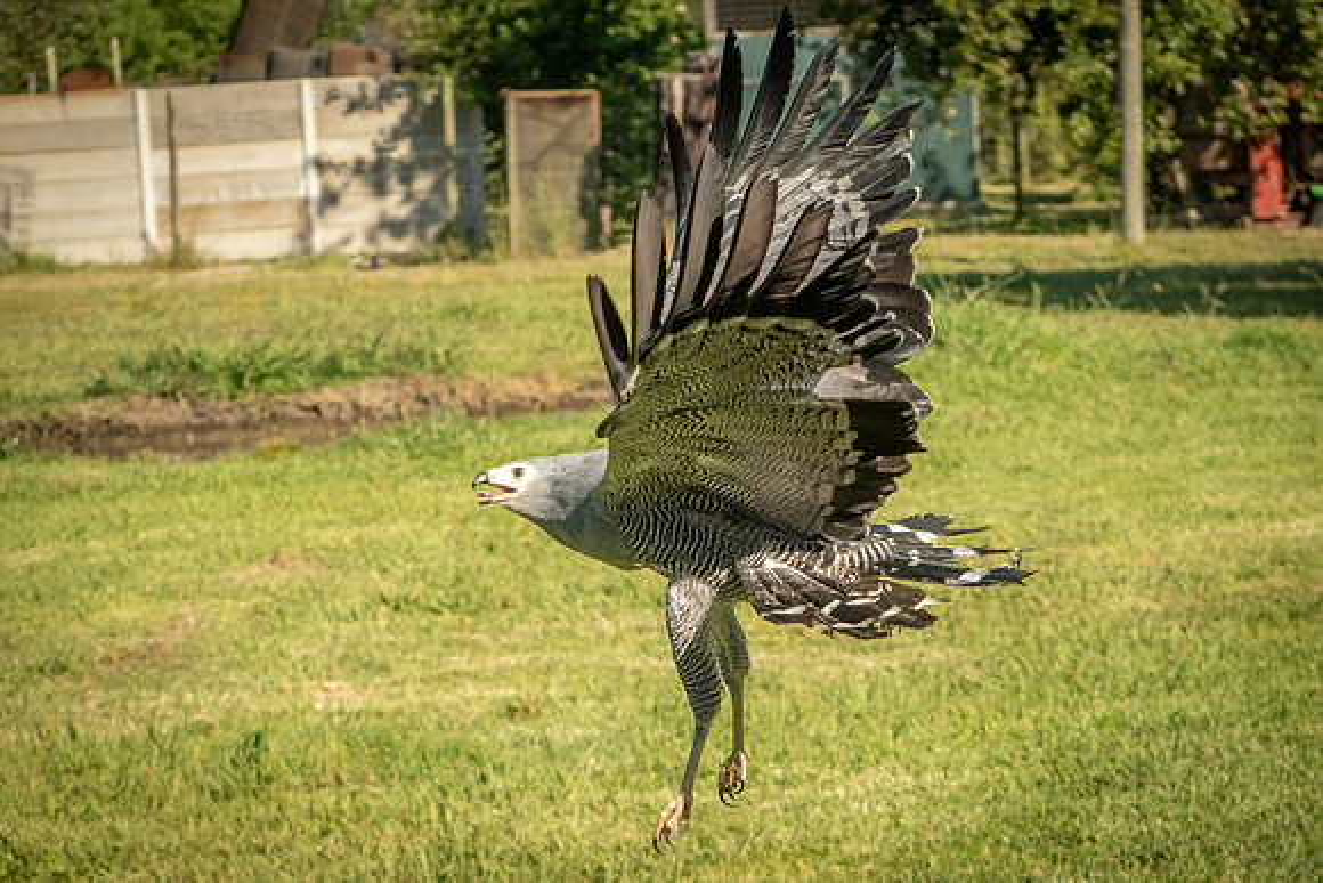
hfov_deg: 12.2
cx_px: 543
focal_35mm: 169
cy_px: 621
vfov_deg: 8.1
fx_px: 6198
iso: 800
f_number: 6.3
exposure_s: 1/2000
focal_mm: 70
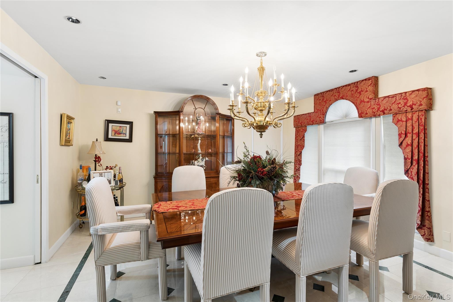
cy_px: 151
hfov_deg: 93.3
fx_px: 214
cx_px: 226
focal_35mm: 17
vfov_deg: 70.4
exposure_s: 1/2
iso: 100
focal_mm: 17
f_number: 10
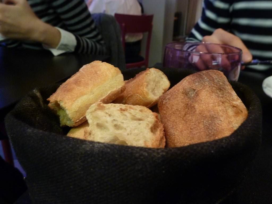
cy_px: 102
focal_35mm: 25
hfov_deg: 69.4
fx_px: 196
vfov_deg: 54.9
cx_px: 136
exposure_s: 1/4
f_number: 3.3
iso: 400
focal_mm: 4.1
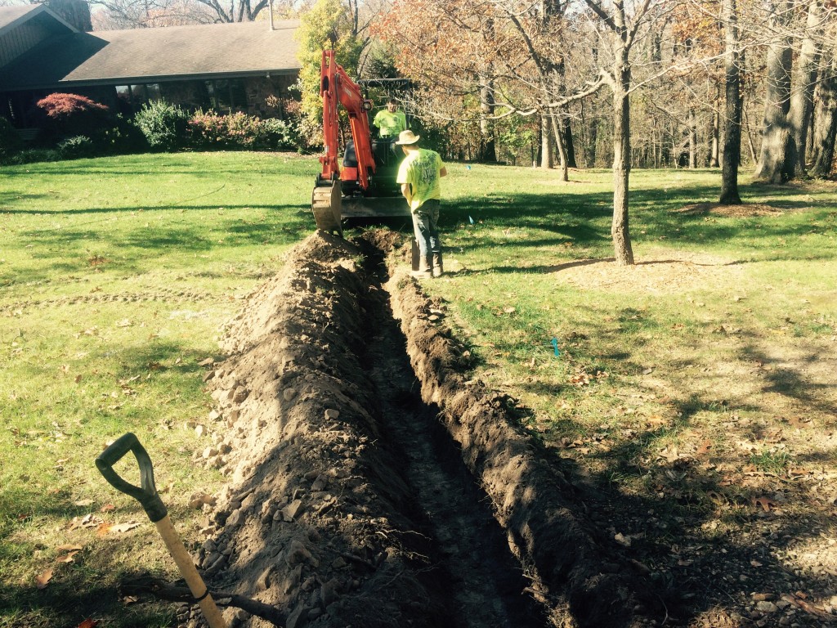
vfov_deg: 48.2
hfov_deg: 61.7
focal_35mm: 29
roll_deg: +2.9
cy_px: 314
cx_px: 418
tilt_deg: -18.6
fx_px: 701
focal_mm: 4.15
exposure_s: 1/471
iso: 32
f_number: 2.2
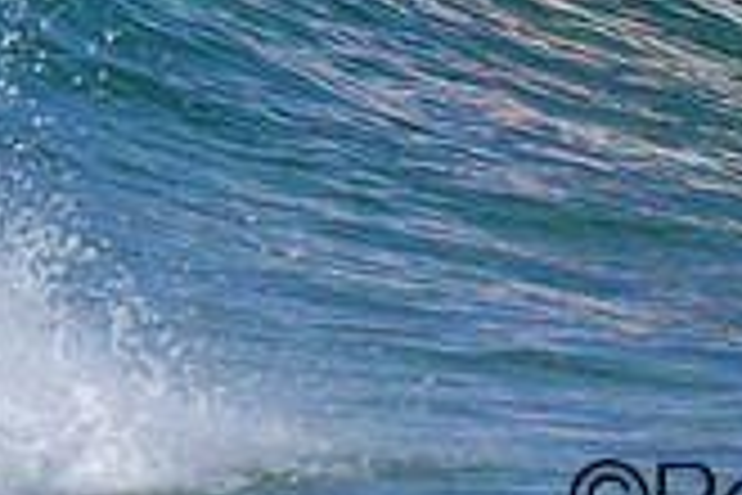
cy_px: -219
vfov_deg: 0.4
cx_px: 645
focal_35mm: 3845
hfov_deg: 0.5
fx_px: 79244
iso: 250
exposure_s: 1/2000
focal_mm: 800
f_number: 6.3
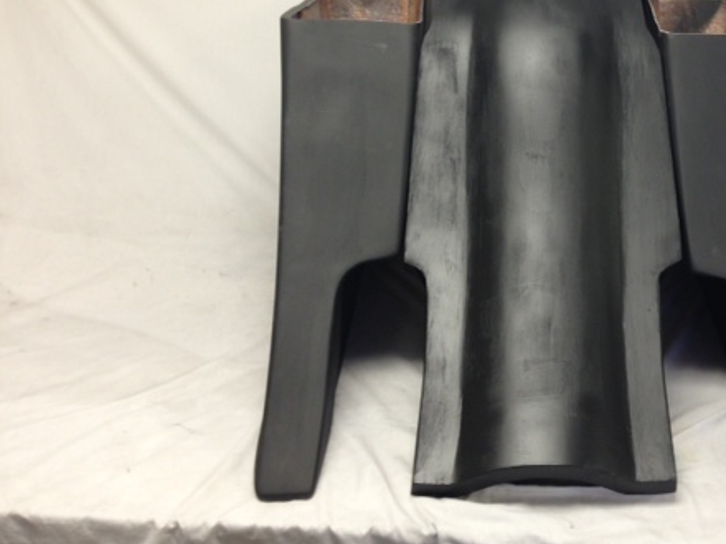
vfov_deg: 30.1
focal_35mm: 48
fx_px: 1007
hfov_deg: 38.8
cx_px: 526
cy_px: 183
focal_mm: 4.13
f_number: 2.4
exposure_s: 1/20
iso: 64
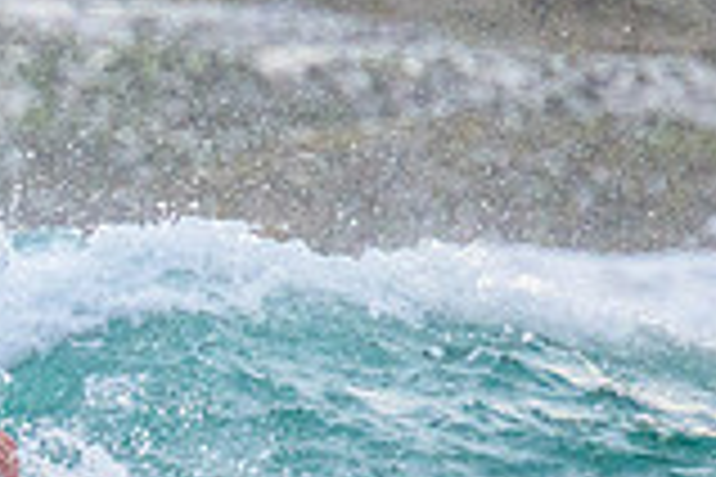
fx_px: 73225
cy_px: 441
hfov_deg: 0.6
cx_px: -494
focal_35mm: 3682
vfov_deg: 0.4
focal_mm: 800
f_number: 11
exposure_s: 1/2000
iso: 2000
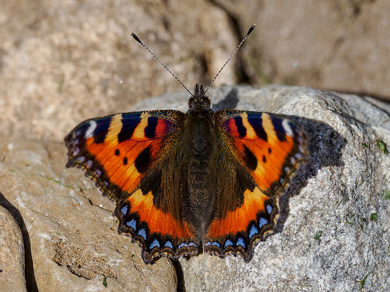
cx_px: 219
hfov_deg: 2.2
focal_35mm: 887
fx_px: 9997
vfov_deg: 1.7
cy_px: 118
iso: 200
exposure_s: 1/800
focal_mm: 300
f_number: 5.6
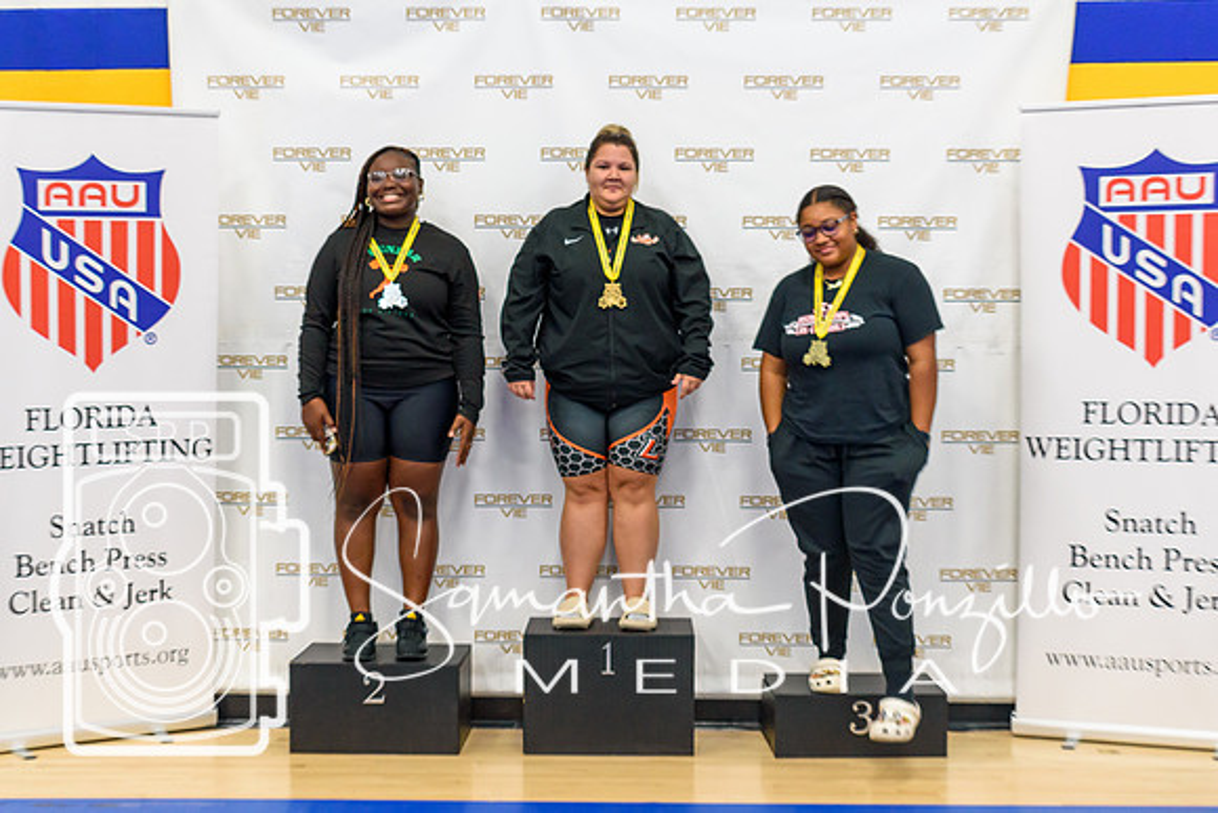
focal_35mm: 59
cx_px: 565
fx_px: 2009
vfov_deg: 22.9
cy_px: 461
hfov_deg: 33.7
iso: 400
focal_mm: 31
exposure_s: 1/60
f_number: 4.2
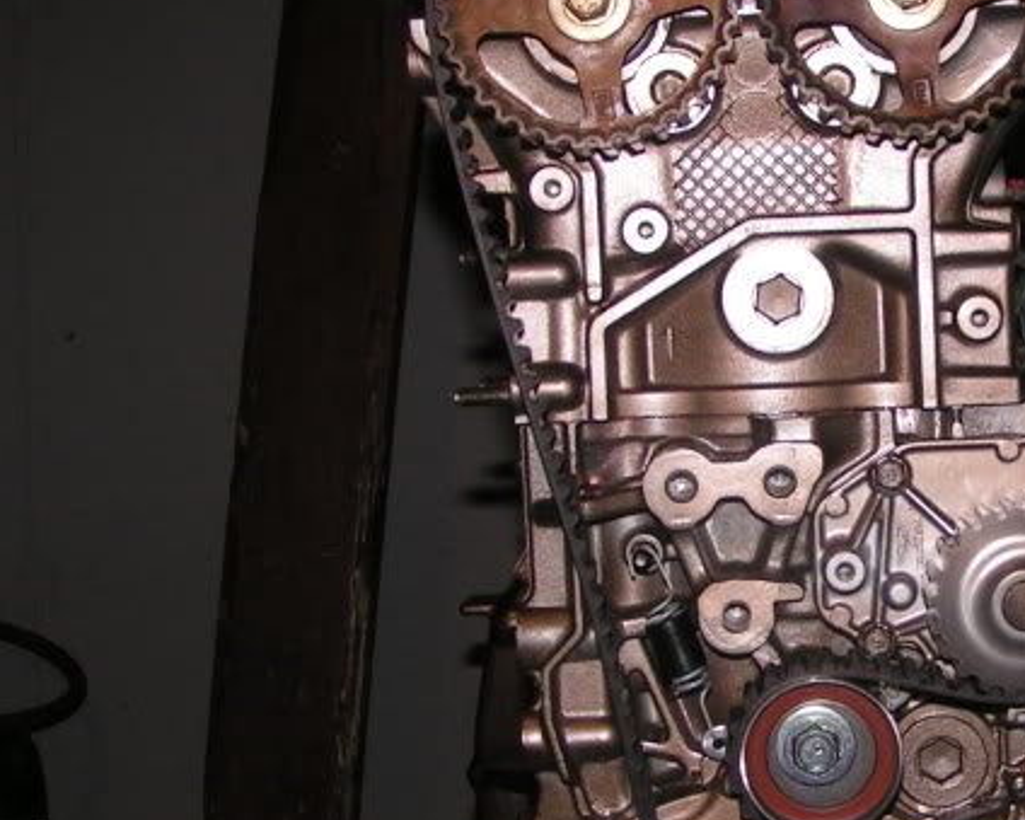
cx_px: 882
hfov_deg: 26.4
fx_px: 2123
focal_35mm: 70
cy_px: 493
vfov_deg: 21.8
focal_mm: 5.8
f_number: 5.6
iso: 100
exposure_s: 1/40
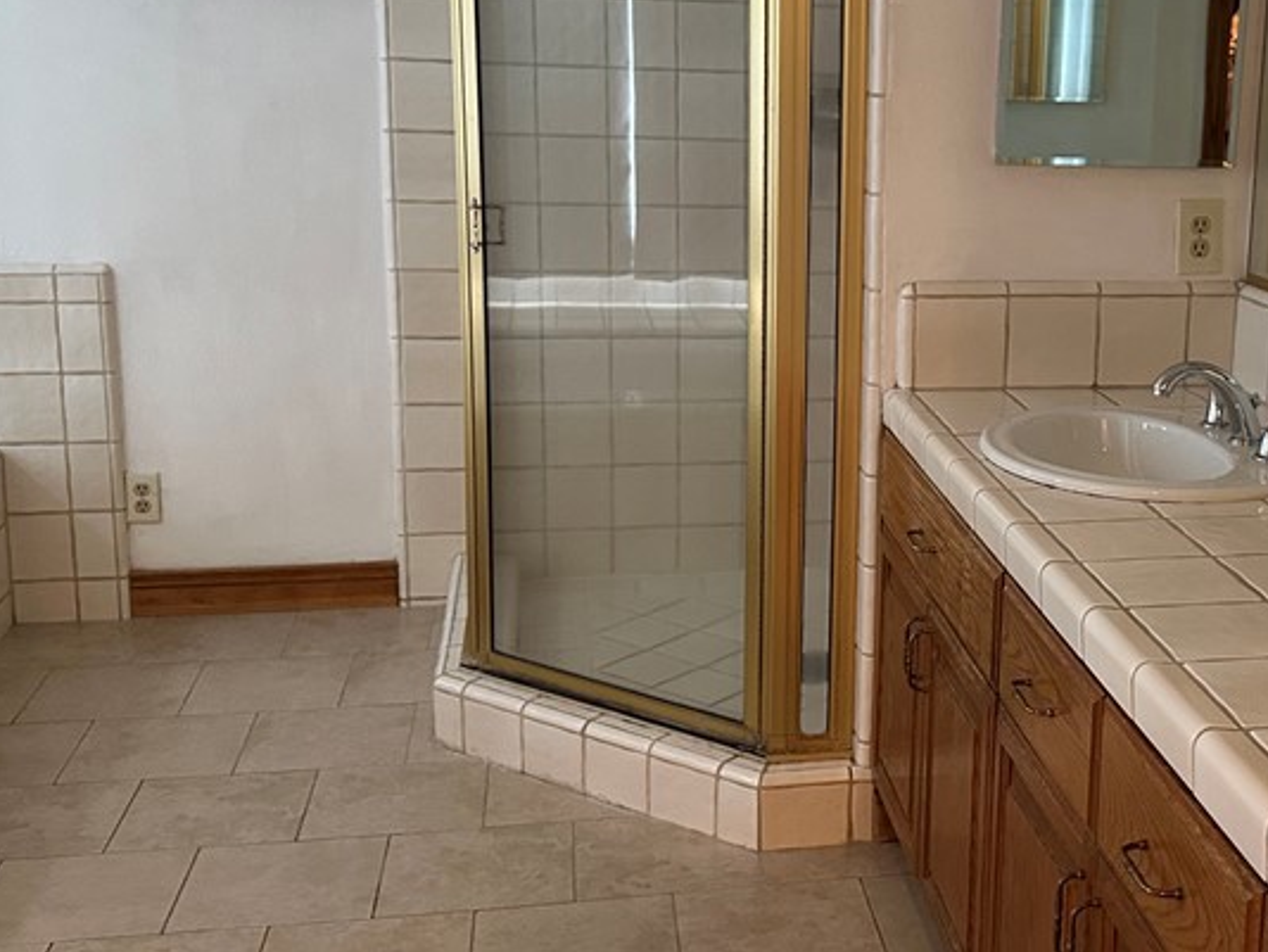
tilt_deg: -10.2
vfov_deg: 31.5
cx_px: 938
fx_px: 1686
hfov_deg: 40.2
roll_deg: -2.6
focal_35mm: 46
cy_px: 387
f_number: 1.78
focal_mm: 6.86
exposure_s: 1/60
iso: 500
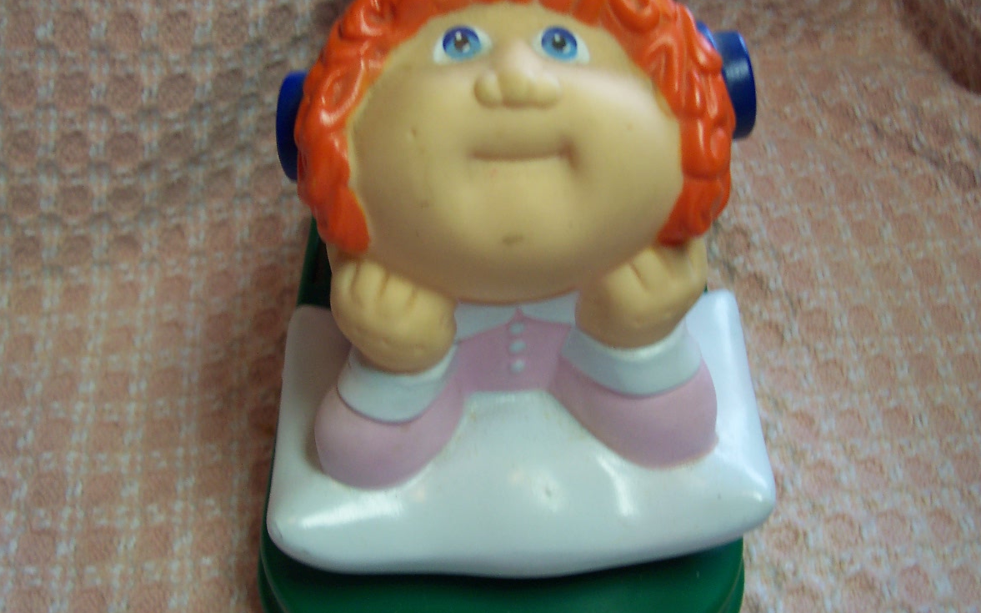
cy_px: 319
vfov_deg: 32.0
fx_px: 1069
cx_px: 483
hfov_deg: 49.3
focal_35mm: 40
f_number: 2.8
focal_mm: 5.6
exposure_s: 1/90
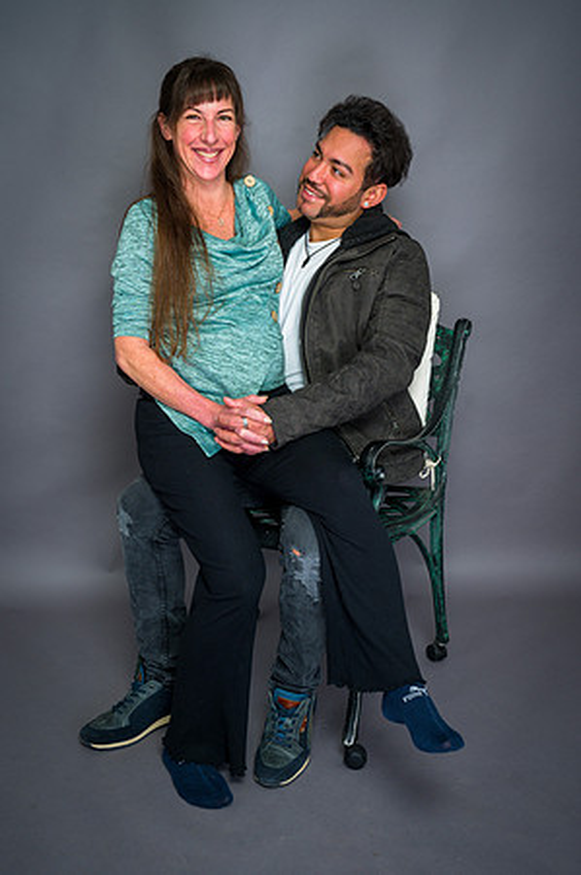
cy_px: 438
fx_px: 995
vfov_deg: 47.5
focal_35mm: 41
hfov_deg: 32.6
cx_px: 290
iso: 200
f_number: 5.6
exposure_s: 1/100
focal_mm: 41
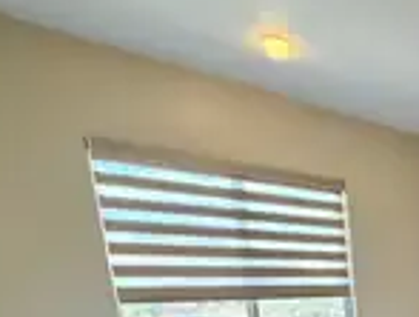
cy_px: 383
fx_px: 461
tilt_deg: -11.8
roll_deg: +0.3
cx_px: 516
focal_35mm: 38
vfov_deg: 31.5
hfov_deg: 36.3
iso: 200
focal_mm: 2.22
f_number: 2.2
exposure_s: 1/120
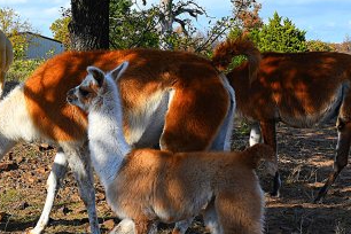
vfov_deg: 21.2
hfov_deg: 30.5
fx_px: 624
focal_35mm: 64
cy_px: 157
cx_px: 61
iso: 100
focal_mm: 16
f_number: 6.3
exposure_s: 1/320
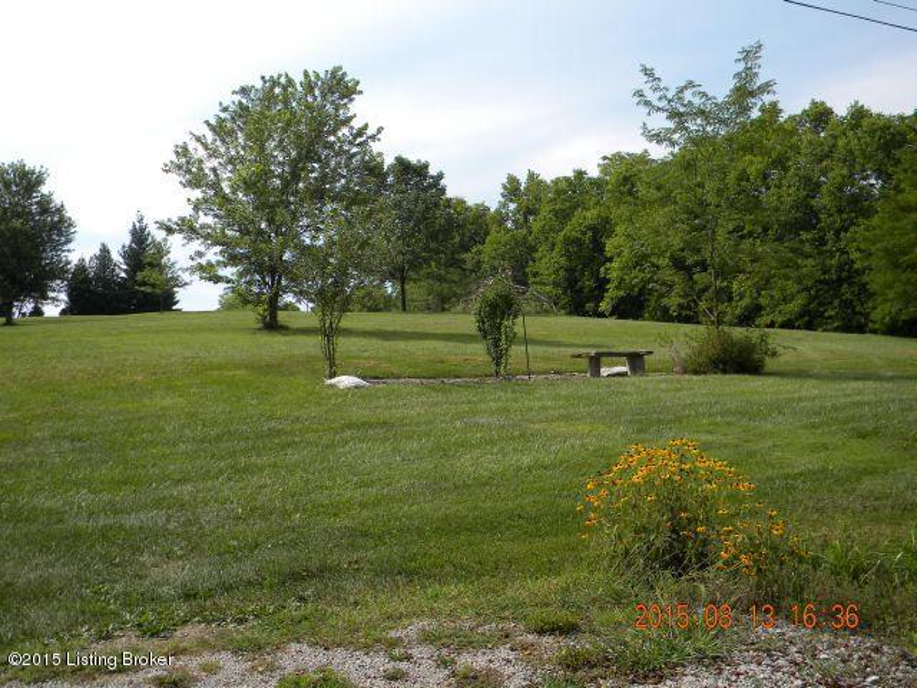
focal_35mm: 36
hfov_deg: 51.4
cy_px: 344
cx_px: 458
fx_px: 954
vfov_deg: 39.7
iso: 80
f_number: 3.7
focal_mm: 6.4
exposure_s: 1/758
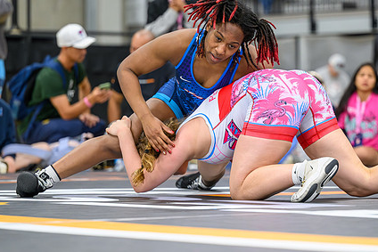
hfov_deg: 11.2
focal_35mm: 184
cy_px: 102
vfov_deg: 7.5
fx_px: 1933
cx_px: 258
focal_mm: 115
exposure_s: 1/800
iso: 3200
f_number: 2.8
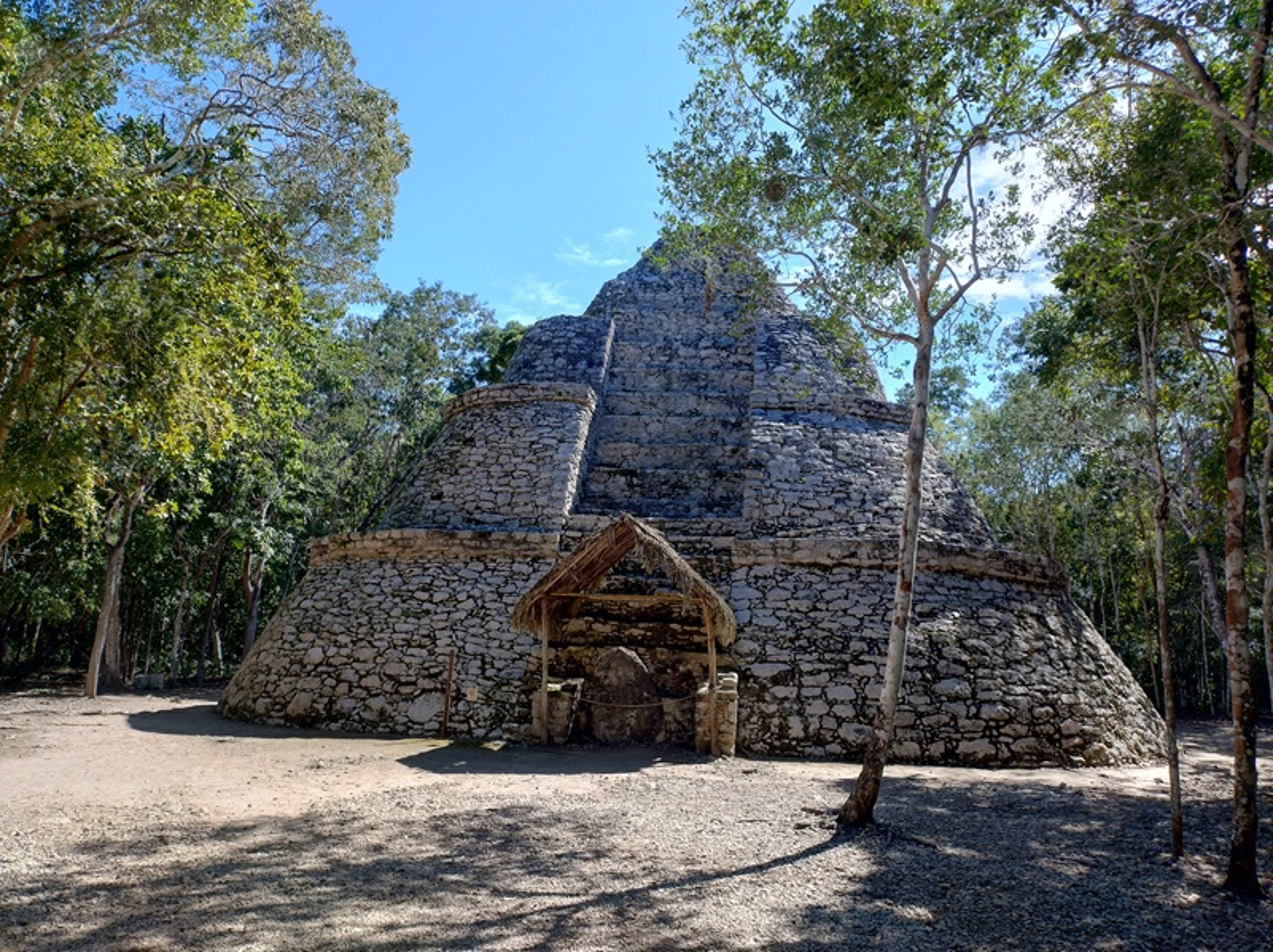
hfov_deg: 69.5
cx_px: 636
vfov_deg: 54.8
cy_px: 476
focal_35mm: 25
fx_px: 918
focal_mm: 4.71
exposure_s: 1/310
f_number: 1.7
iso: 100
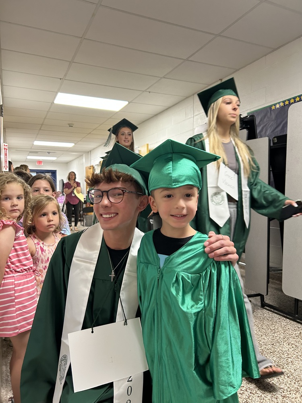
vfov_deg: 67.3
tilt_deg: -1.6
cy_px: 202
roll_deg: +0.9
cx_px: 151
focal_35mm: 26
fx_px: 302
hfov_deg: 53.1
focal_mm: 5.7
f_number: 1.5
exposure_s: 1/60
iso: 200
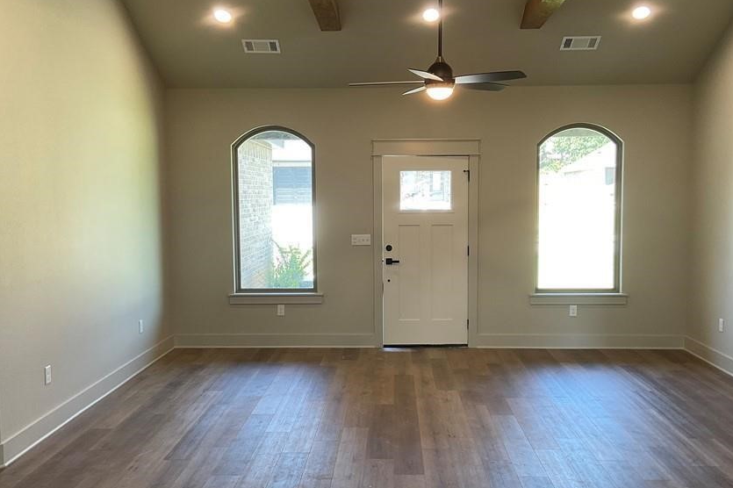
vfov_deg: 35.9
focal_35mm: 37
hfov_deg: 51.9
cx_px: 377
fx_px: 753
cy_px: 255
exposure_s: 1/60
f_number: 1.8
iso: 40
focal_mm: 3
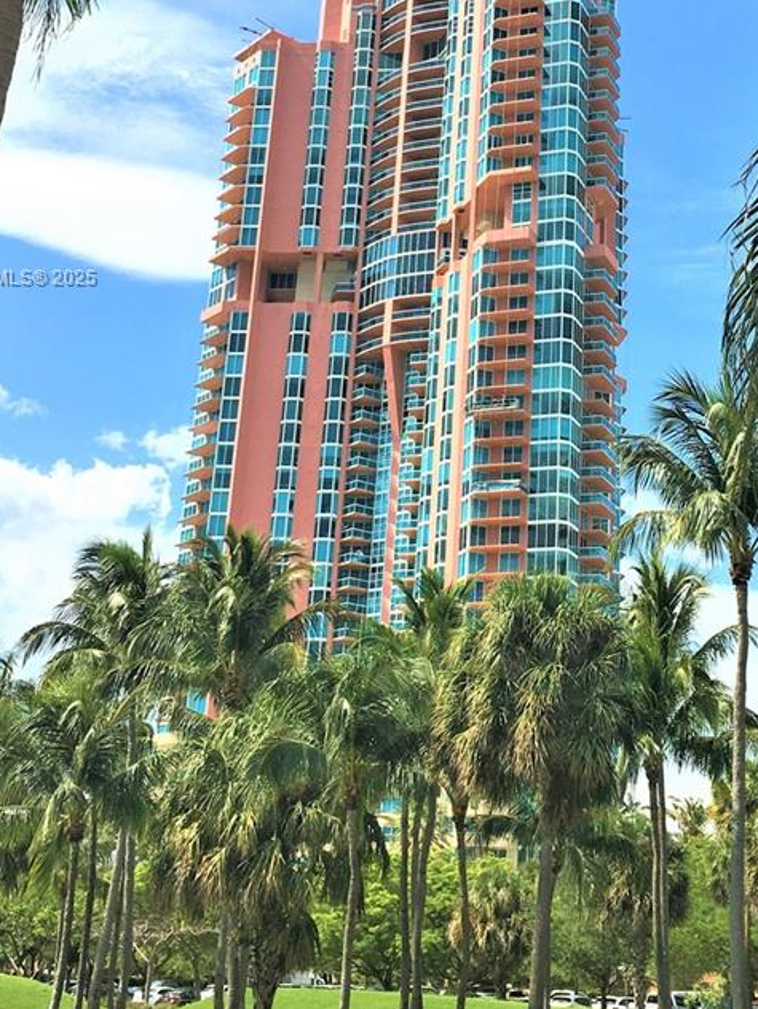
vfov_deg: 34.3
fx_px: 1605
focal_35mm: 55
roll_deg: -1.7
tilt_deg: +23.9
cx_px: 522
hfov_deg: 26.4
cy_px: 279
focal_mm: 4.15
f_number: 2.2
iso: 25
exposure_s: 1/1789
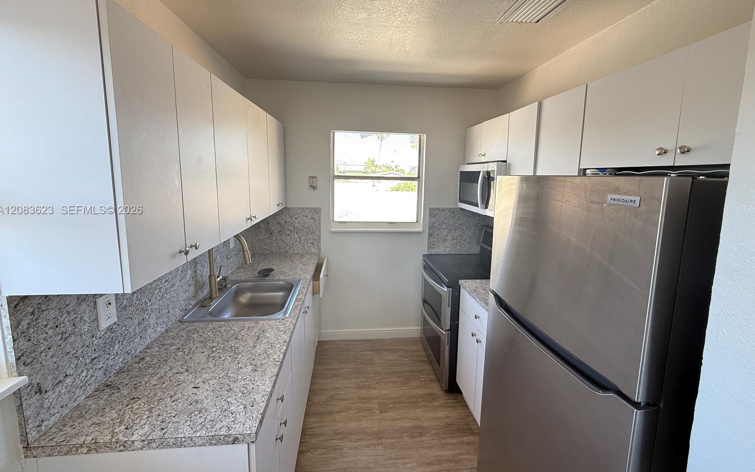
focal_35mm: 15
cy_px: 210
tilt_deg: -5.4
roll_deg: -1.0
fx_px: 309
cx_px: 375
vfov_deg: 74.5
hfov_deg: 101.5
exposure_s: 1/99
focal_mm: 2.22
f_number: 2.2
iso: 125
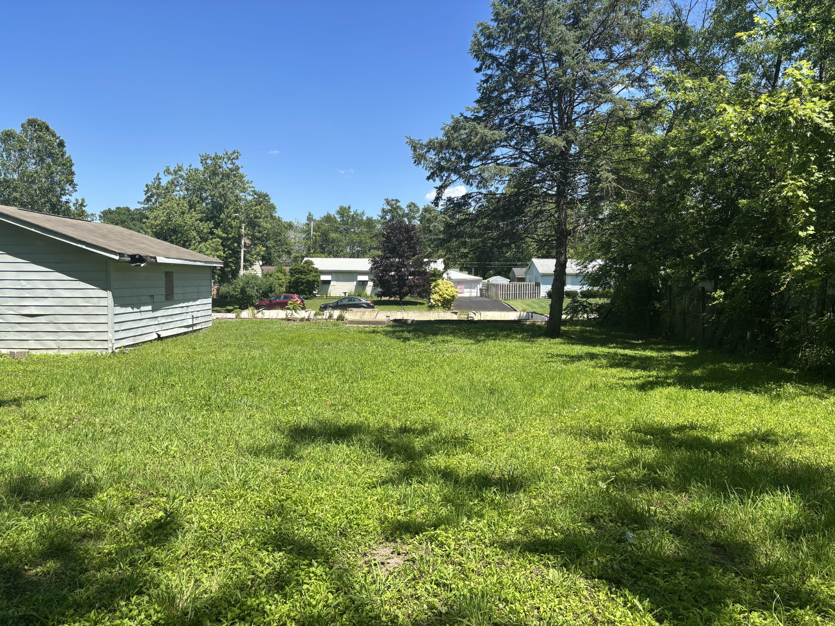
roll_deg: -1.6
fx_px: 627
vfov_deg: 53.1
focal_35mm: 26
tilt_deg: -1.4
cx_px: 418
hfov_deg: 67.3
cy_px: 313
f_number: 1.6
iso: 50
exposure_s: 1/2151
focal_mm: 5.96
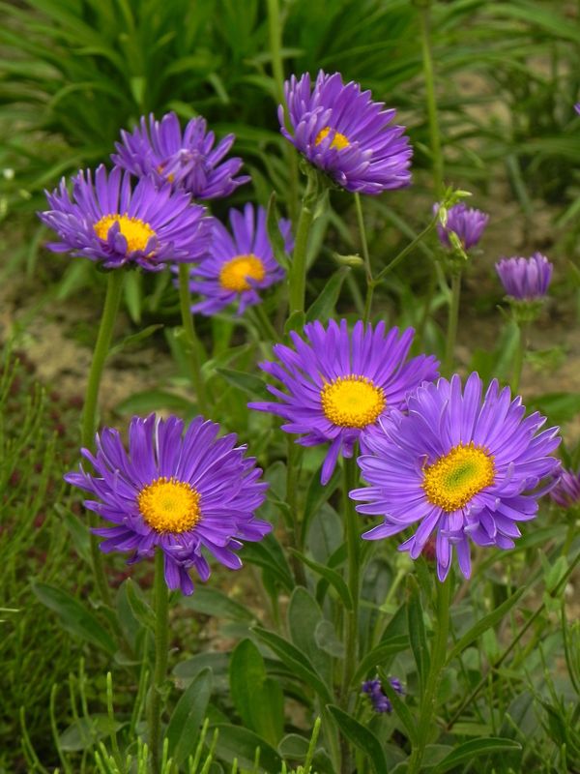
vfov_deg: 15.3
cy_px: 387
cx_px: 290
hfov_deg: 11.5
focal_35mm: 129
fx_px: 2882
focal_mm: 23
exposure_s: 1/640
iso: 160
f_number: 5
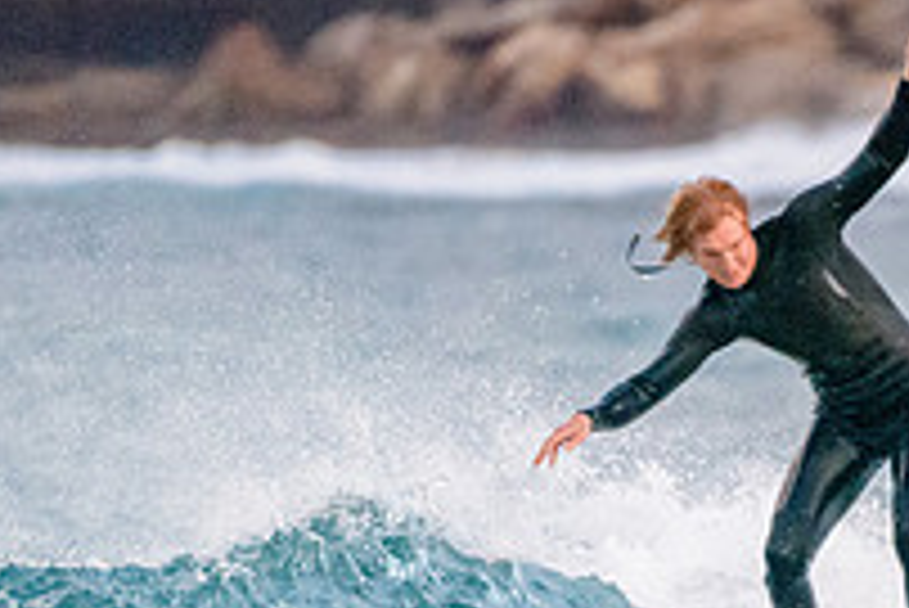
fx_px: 44369
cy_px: 613
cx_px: 839
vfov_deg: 0.8
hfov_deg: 1.2
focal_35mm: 1756
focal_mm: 500
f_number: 5.6
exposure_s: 1/2000
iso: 3600
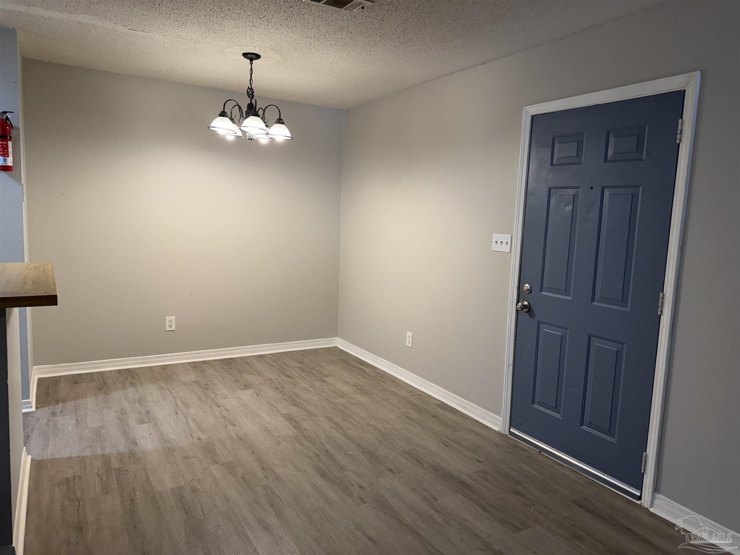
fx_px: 513
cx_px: 370
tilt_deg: -6.4
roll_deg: -1.9
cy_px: 278
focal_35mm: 24
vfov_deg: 56.8
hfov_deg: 71.6
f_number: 1.78
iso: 200
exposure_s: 1/120
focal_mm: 6.76
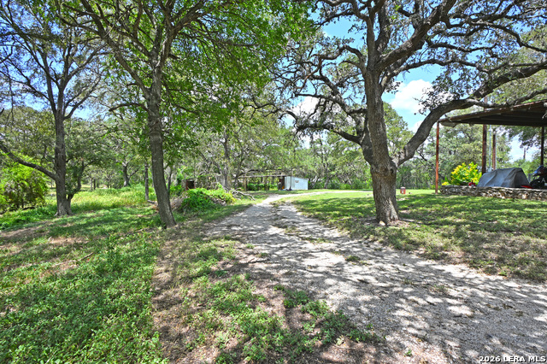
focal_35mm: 18
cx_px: 274
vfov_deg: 67.3
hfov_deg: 90.0
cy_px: 182
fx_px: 273
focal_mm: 12
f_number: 5.6
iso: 64
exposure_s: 1/125
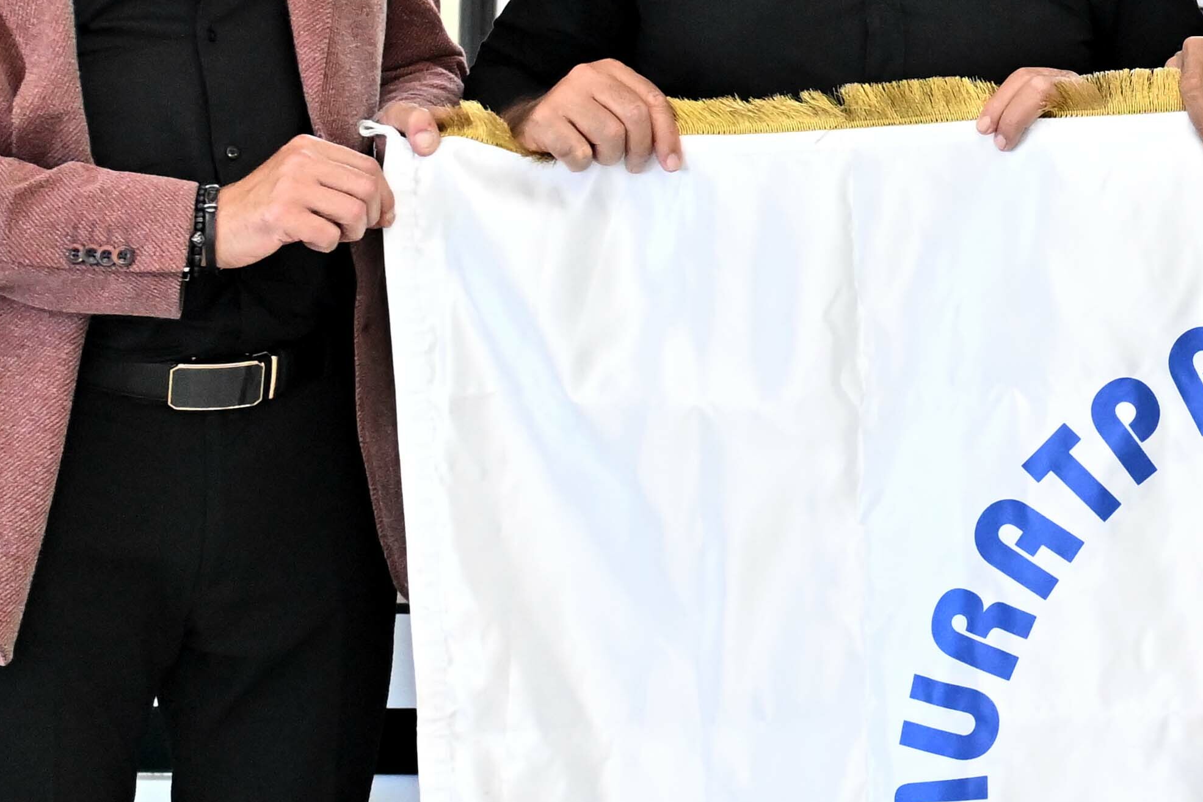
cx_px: 1470
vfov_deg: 7.8
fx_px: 5880
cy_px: 151
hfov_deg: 11.4
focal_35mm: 176
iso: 2000
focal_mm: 42
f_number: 3.2
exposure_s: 1/160
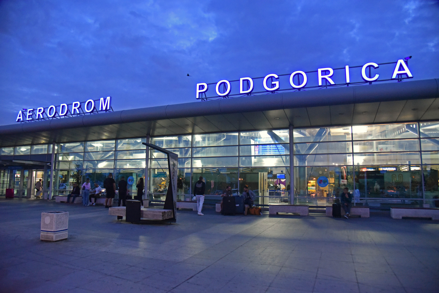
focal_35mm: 24
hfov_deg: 73.7
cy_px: 146
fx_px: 293
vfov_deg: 53.2
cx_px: 220
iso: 6400
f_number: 4
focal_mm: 24
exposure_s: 1/160
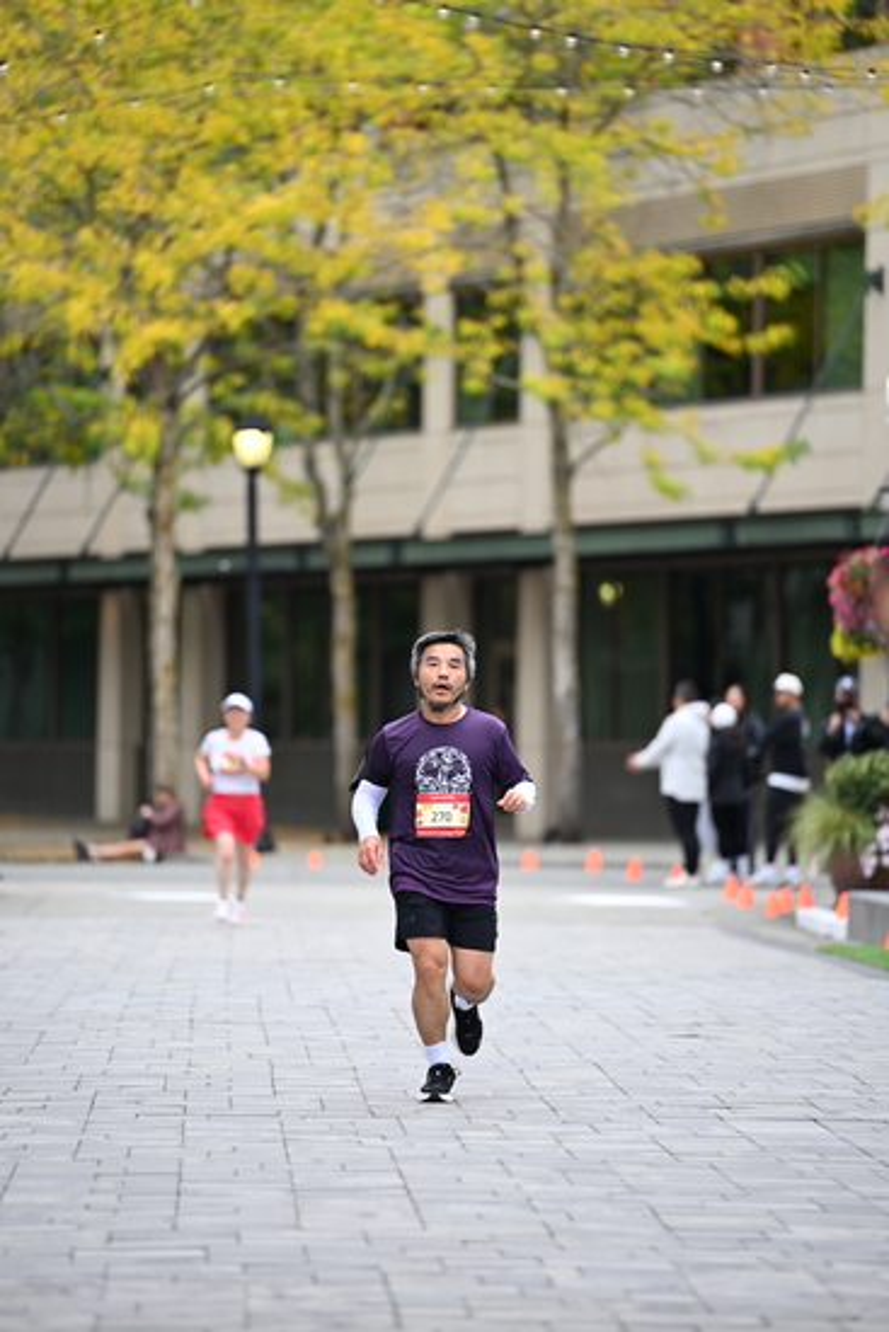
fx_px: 7403
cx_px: 444
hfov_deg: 6.9
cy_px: 666
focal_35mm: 200
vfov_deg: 10.3
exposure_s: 1/2000
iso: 640
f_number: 2.8
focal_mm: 200
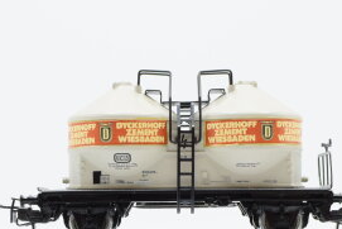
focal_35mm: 116
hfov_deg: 17.6
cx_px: 172
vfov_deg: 11.6
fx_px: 1104
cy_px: 252
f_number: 8
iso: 320
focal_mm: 35
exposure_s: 1/125
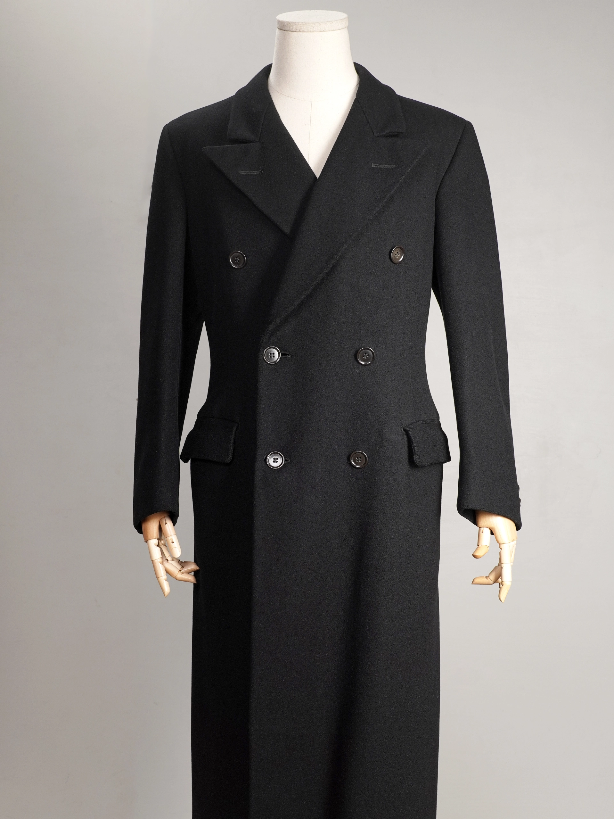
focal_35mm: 52
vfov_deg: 36.8
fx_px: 1230
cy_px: 449
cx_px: 307
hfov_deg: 28.0
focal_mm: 32
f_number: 6.3
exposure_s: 1/30
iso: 320
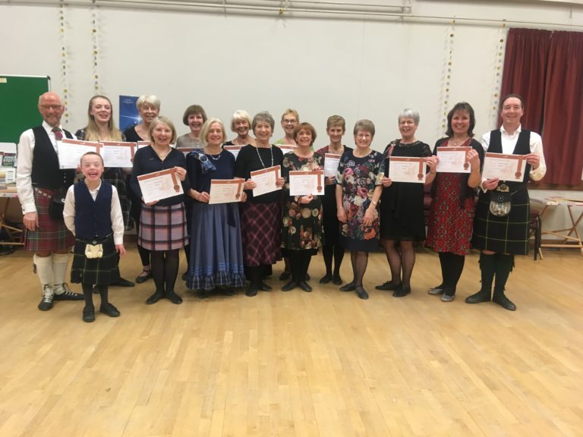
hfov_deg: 61.7
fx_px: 488
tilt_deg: -8.0
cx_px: 292
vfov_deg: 48.2
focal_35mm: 29
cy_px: 218
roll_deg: -0.1
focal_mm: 4.15
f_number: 2.2
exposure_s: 1/33
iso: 125
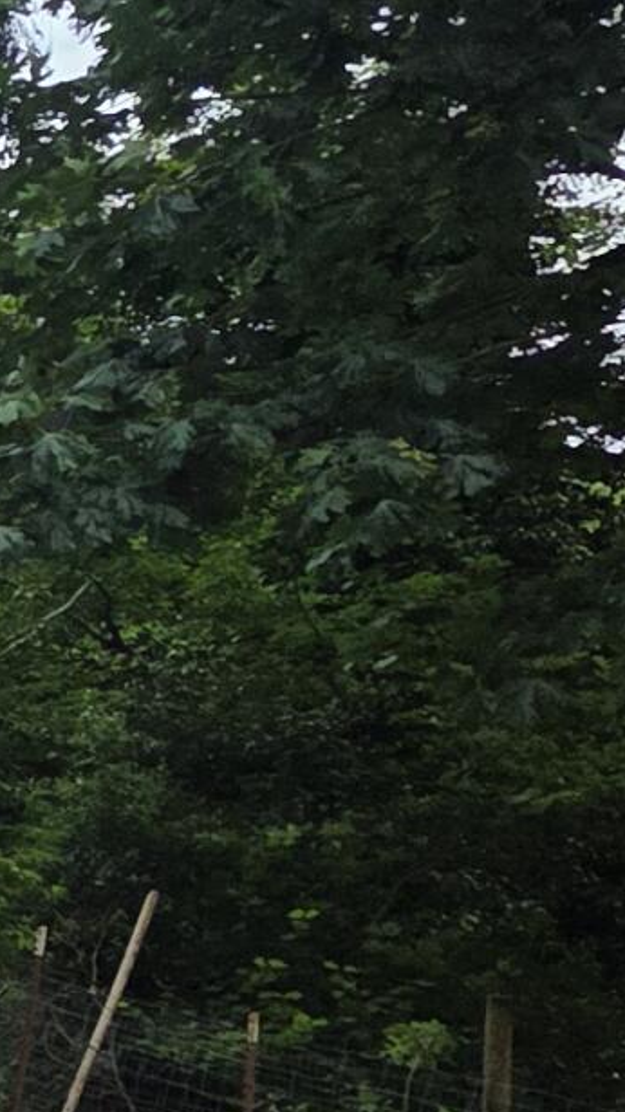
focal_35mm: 69
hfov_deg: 9.9
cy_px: 785
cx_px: -1487
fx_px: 2035
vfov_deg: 30.2
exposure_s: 1/1497
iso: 40
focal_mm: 2.2
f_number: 1.9
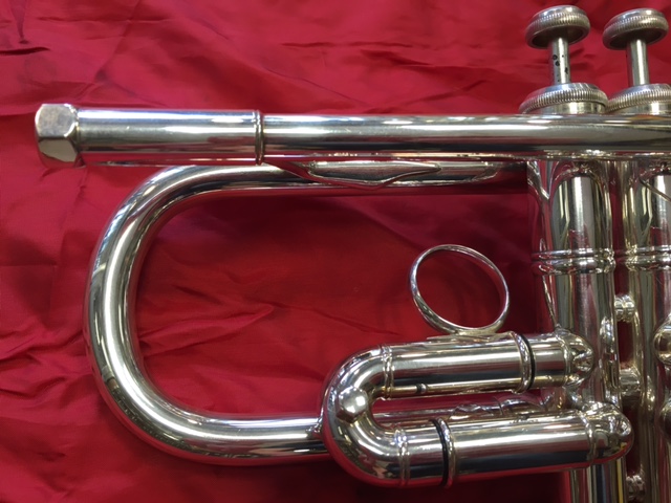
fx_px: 562
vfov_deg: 48.2
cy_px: 252
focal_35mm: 29
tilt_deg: -64.4
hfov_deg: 61.7
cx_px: 336
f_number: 2.2
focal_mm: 4.15
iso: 100
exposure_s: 1/33
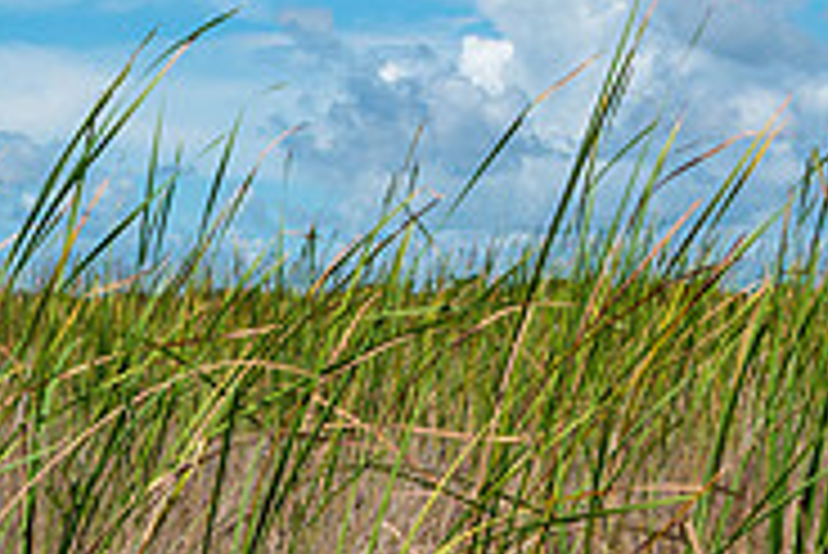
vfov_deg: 9.3
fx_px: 3384
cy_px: 349
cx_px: -378
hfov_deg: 13.2
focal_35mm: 147
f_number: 11
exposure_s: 1/200
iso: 100
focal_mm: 45
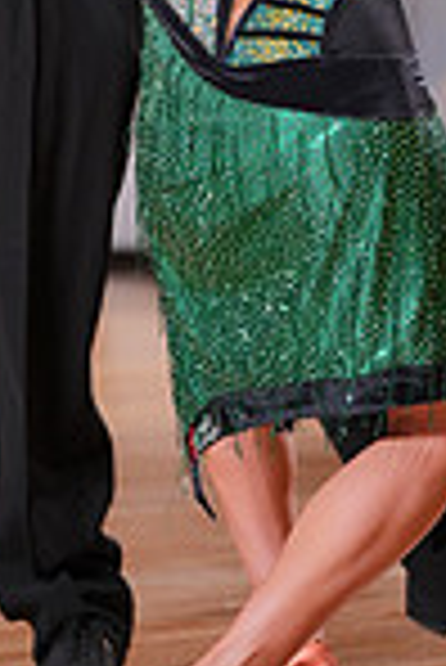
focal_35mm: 439
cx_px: 151
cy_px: -162
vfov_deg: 4.7
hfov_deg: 3.1
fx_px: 8138
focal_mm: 112
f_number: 2.8
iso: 500
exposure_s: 1/320
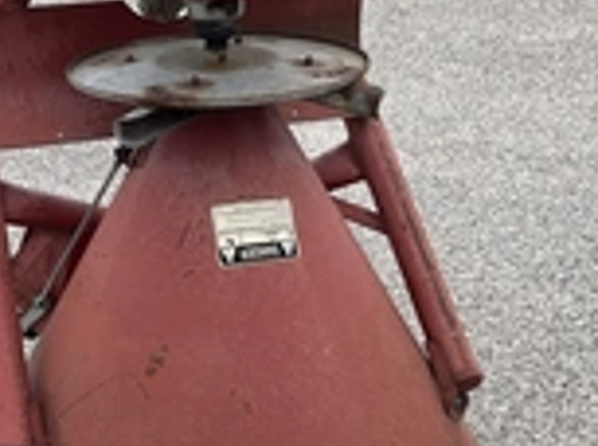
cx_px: 203
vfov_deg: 19.1
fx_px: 1310
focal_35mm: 76
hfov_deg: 25.6
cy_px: 344
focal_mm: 3
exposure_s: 1/346
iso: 25
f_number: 1.8
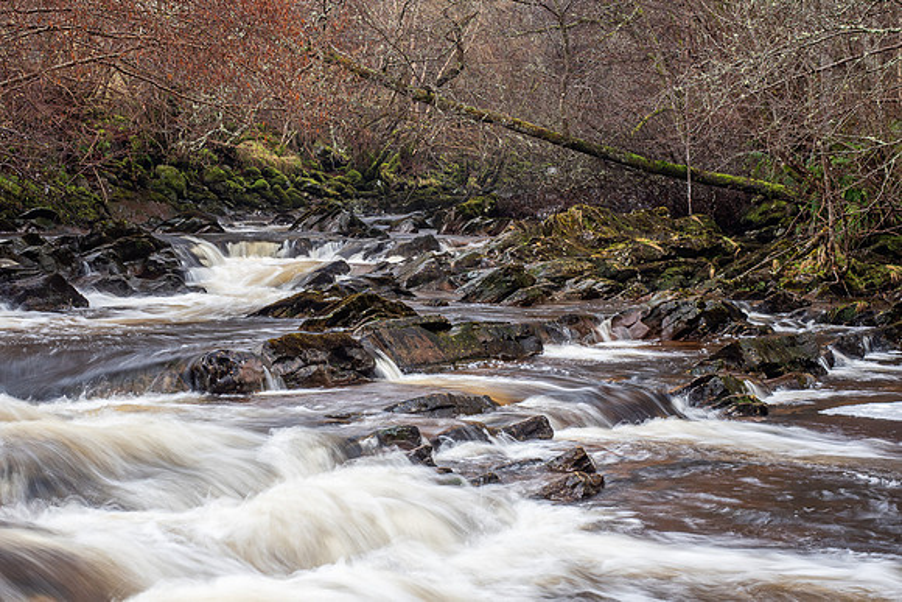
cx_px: 441
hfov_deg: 27.2
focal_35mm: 74
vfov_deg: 18.3
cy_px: 346
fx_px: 1866
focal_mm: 35
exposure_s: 1/4
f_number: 7.1
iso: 200
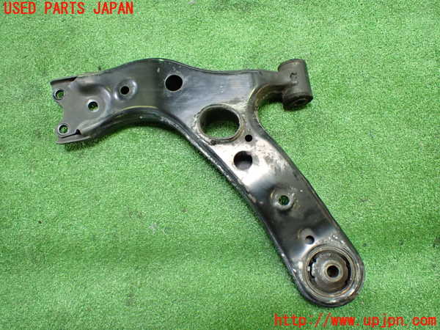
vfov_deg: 46.8
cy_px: 165
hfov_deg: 60.0
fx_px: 381
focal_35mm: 30
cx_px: 220
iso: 800
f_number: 2.3
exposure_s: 1/80
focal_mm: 5.4
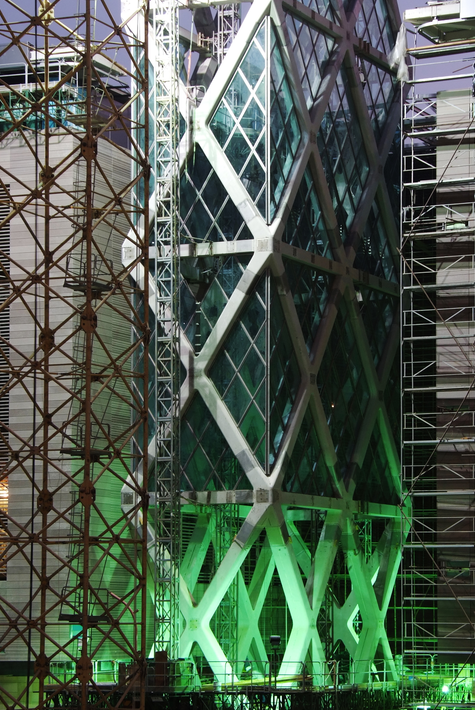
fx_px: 2231
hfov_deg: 12.1
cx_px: 303
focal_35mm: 113
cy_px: 422
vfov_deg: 18.1
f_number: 8
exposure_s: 1
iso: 200
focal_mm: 52
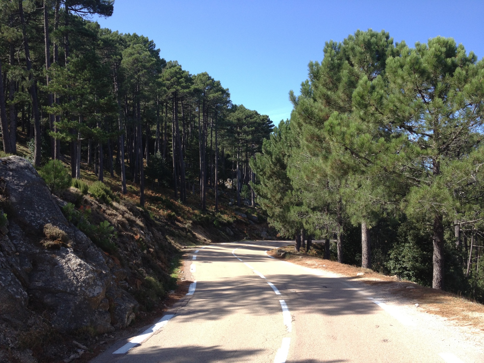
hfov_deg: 52.6
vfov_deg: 40.7
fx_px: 489
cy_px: 182
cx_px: 242
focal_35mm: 35
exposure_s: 1/606
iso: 64
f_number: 2.4
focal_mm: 4.28
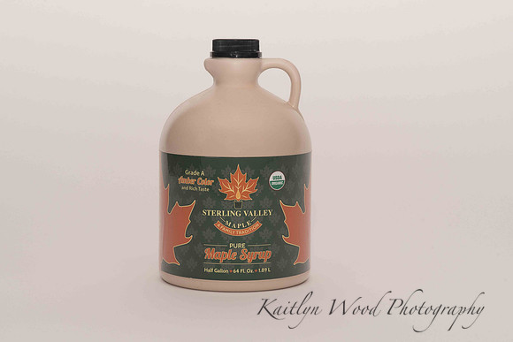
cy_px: 171
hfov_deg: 23.9
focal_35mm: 85
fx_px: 1211
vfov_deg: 16.1
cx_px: 256
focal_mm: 85
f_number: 13
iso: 400
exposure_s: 1/100
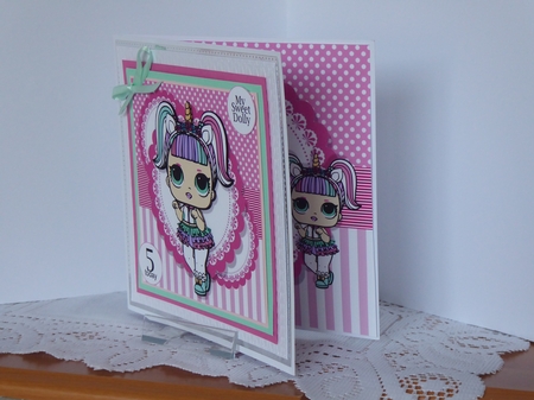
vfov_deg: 16.2
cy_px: 200
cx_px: 267
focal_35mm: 91
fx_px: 1403
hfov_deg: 21.5
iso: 400
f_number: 4.8
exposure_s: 1/50
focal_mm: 15
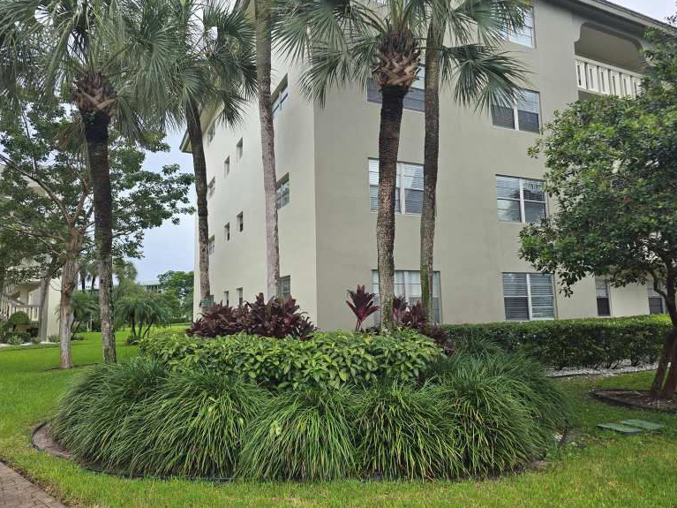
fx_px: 469
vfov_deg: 56.8
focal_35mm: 24
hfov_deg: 71.6
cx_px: 342
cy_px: 246
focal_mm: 6.3
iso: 12
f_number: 1.7
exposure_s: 1/209
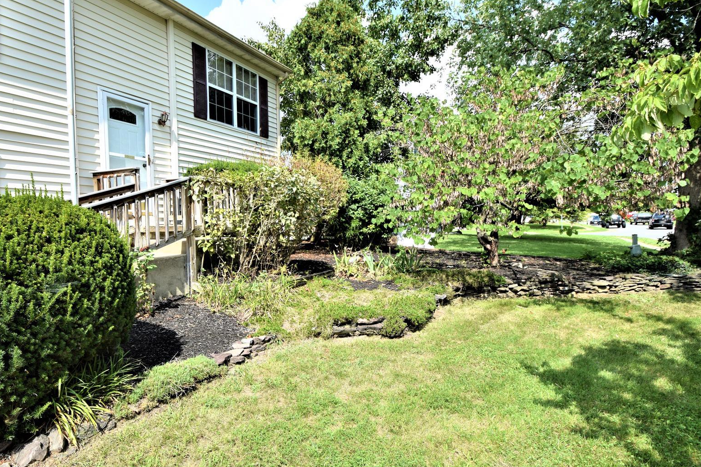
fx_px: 389
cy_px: 230
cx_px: 317
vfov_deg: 61.9
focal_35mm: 20
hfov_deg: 83.7
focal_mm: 10
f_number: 9
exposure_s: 1/320
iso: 200
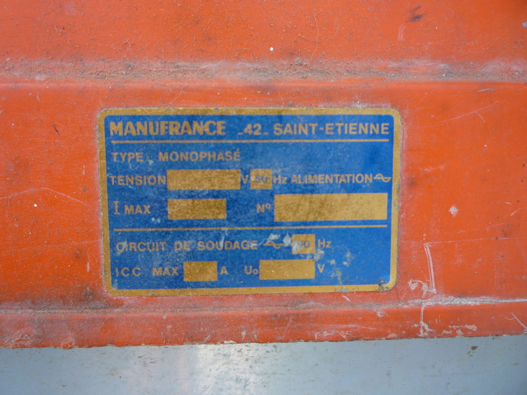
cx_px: 264
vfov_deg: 46.8
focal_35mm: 30
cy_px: 198
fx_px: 457
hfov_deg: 60.0
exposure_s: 1/50
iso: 100
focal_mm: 5.2
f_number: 3.3
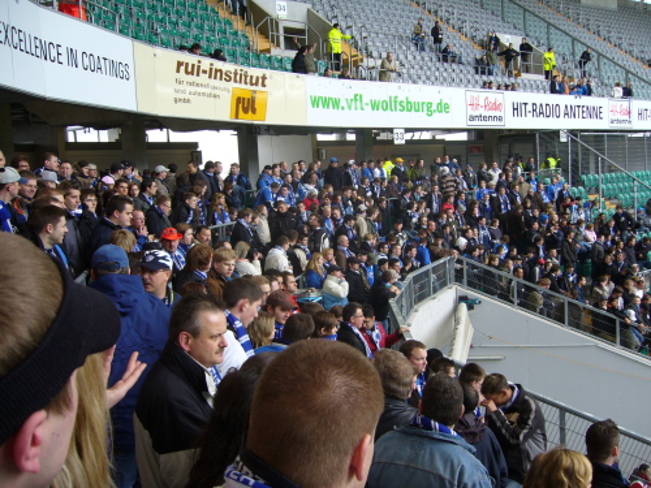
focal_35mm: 35
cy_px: 244
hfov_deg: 52.6
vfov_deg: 40.7
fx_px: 658
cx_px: 326
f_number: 2.8
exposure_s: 1/50
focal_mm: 5.8
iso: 80
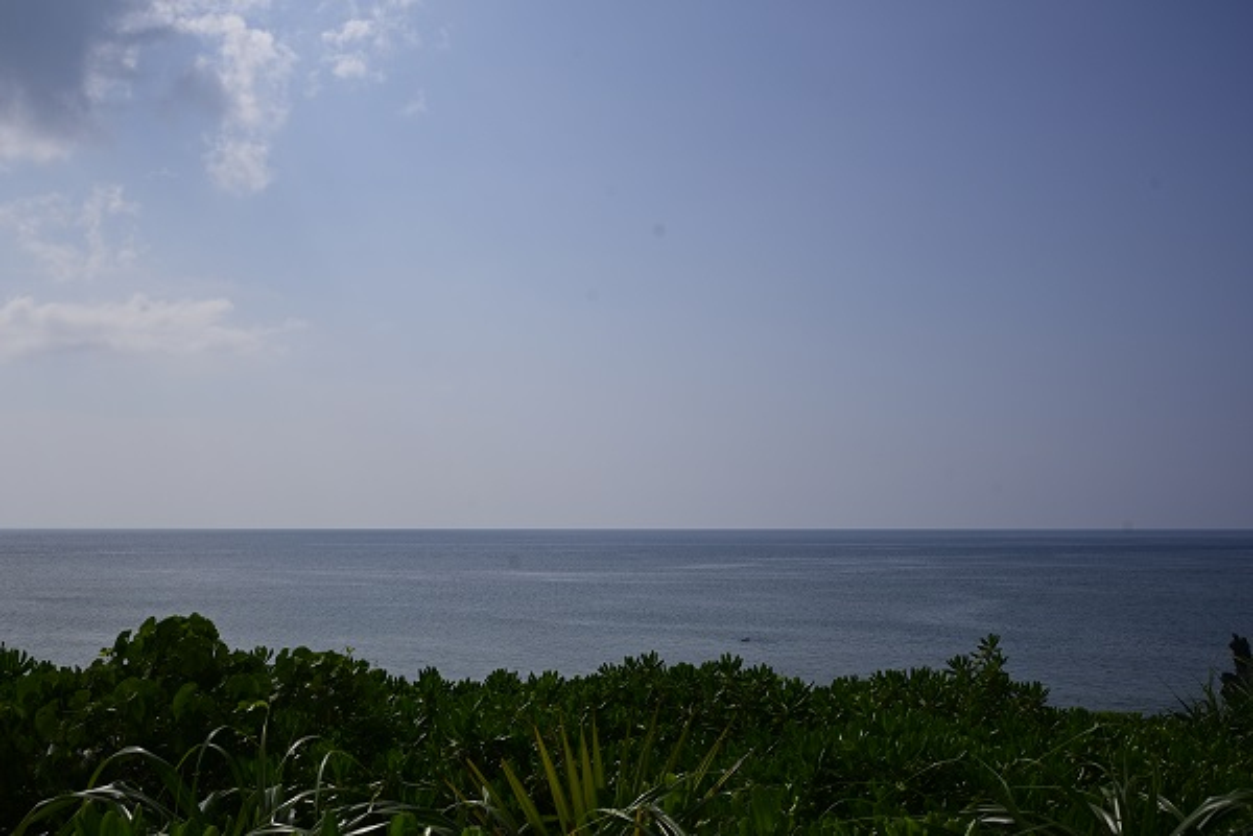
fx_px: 1253
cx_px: 626
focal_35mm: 36
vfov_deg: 36.9
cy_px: 418
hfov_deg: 53.1
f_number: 11
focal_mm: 24
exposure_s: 1/500
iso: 100
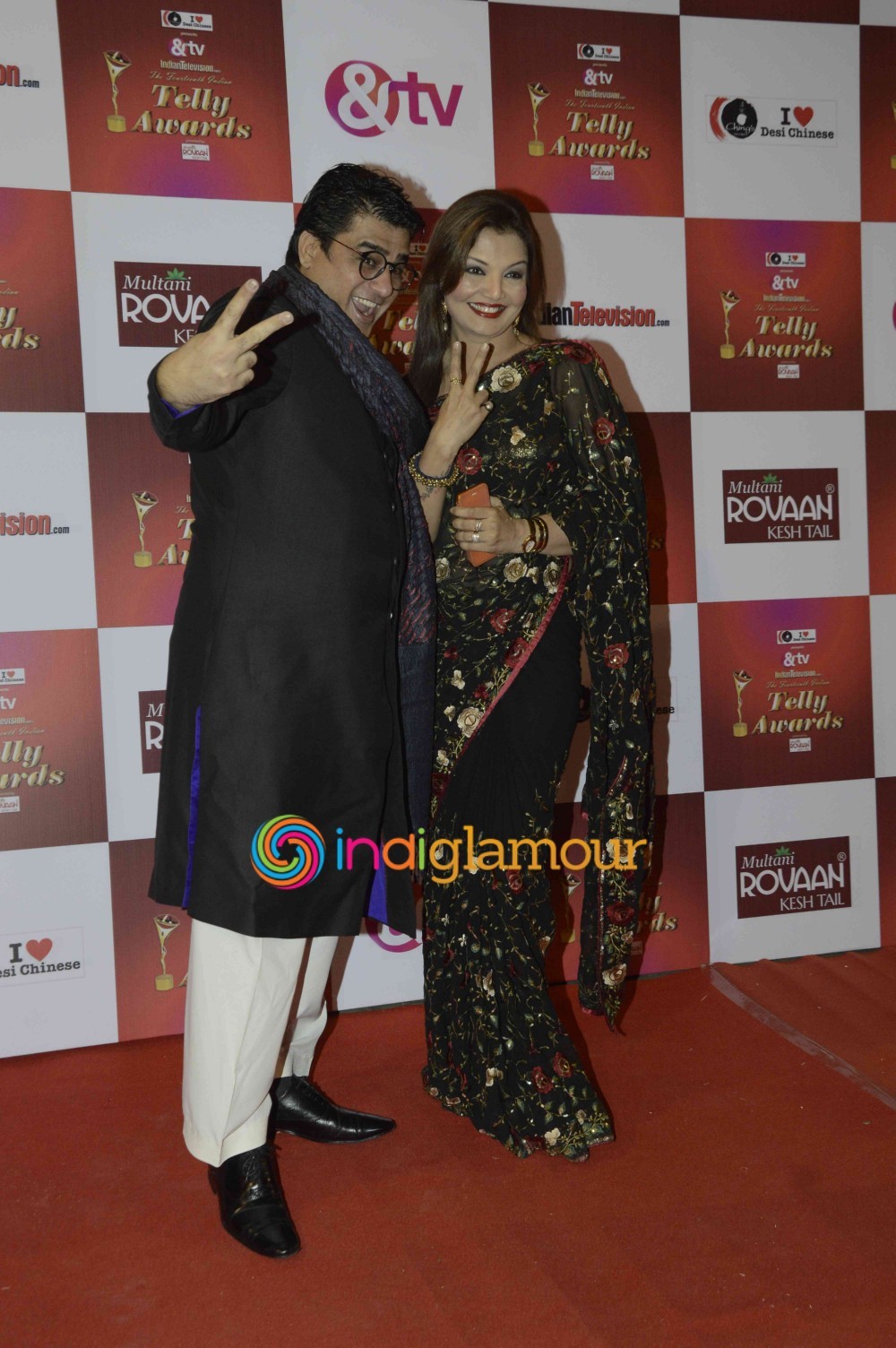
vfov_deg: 41.1
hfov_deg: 28.0
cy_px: 674
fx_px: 1795
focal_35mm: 48
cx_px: 448
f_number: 8
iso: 800
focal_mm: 32
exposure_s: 1/160
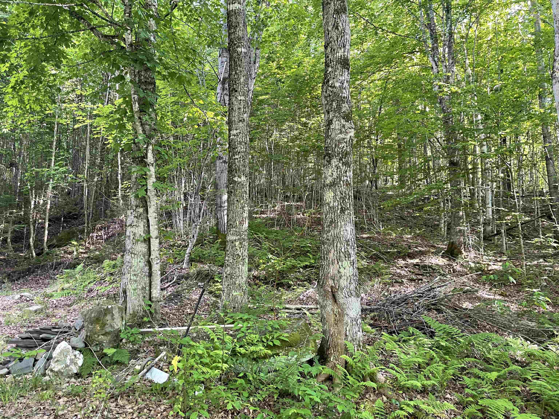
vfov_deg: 53.1
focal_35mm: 26
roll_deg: -0.6
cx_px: 280
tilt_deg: +10.4
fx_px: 420
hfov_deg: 67.3
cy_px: 210
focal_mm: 4.2
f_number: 1.6
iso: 125
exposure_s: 1/64
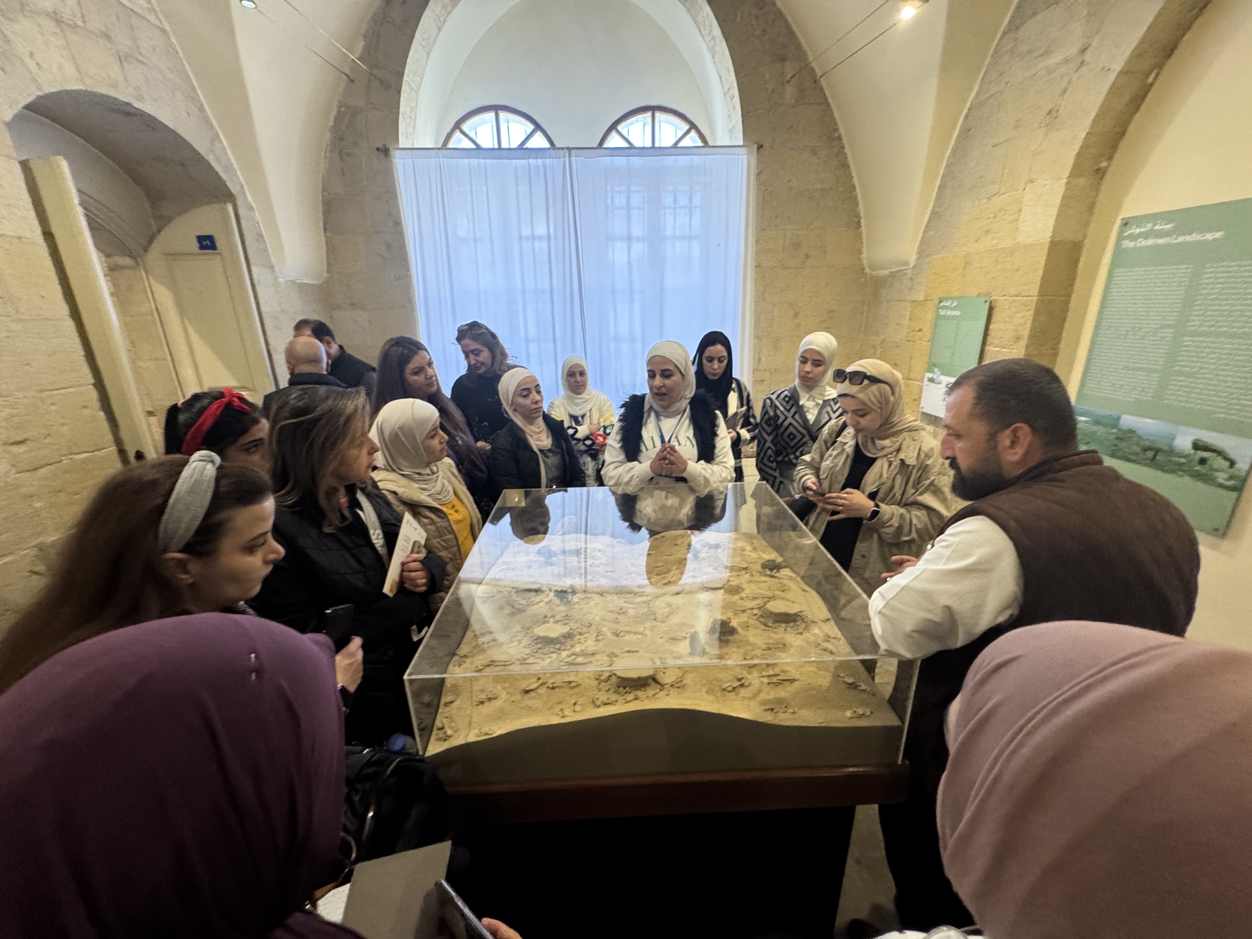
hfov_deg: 102.1
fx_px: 506
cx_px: 626
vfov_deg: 85.7
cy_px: 470
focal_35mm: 14
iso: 400
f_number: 2.2
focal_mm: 2.22
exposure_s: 1/50
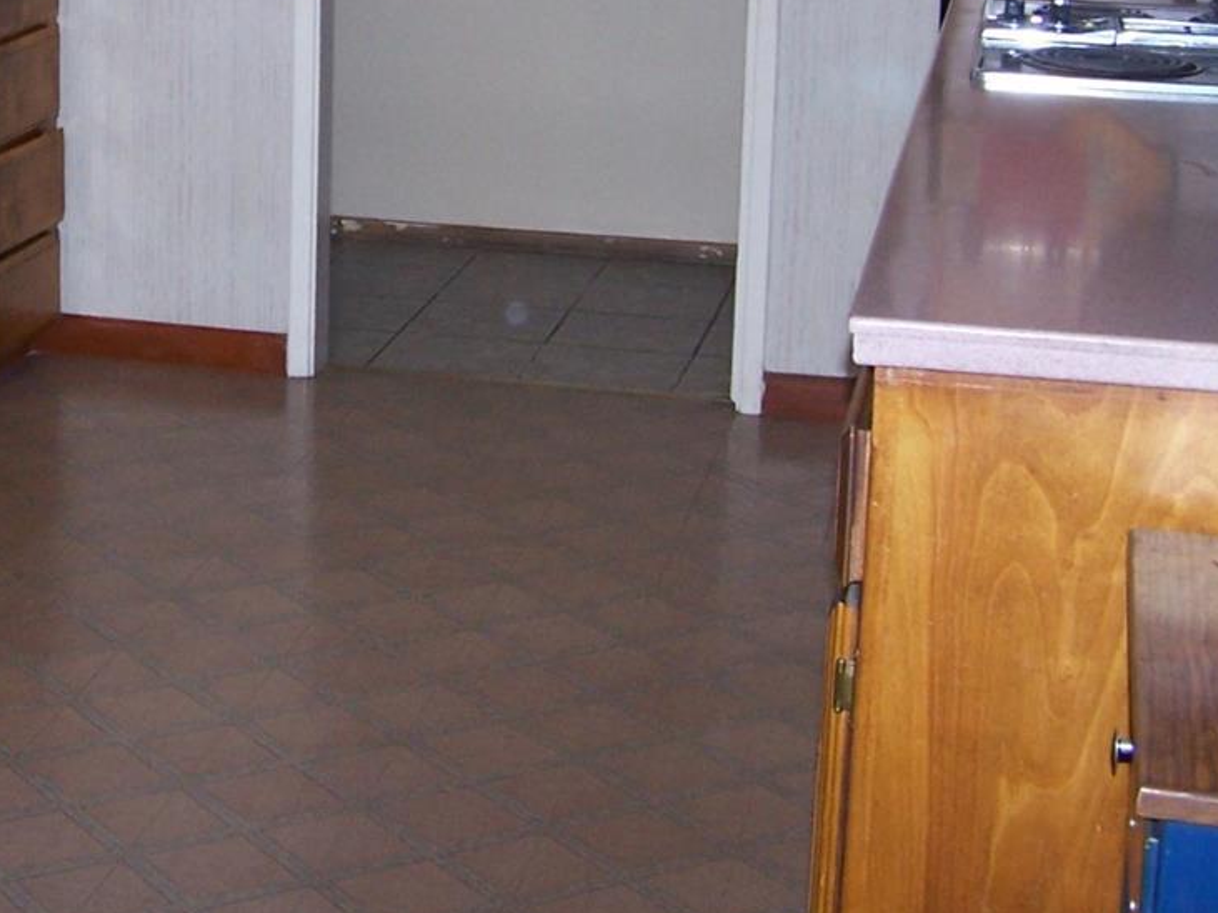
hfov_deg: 24.6
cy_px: 30
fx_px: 2744
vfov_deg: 18.5
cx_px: 247
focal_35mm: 78
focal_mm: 6.3
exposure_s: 1/60
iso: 140
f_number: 2.8
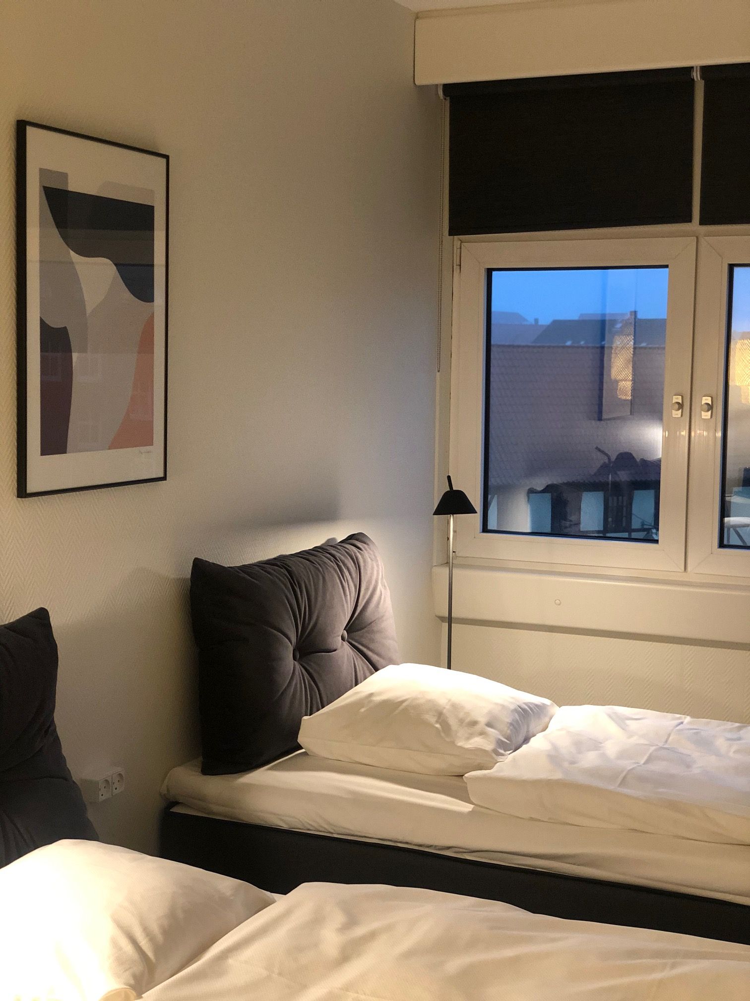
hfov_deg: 28.0
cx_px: 375
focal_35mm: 52
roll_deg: -1.1
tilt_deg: -4.1
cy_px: 500
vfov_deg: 36.8
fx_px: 1502
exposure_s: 1/25
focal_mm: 6
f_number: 2.4
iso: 160
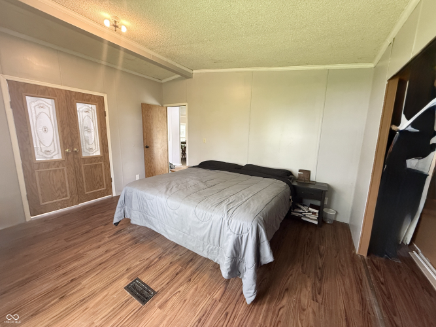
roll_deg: -1.4
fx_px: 176
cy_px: 164
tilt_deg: -8.8
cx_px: 218
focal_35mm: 14
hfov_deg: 102.1
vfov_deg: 85.7
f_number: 2.2
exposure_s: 1/60
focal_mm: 2.22
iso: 250
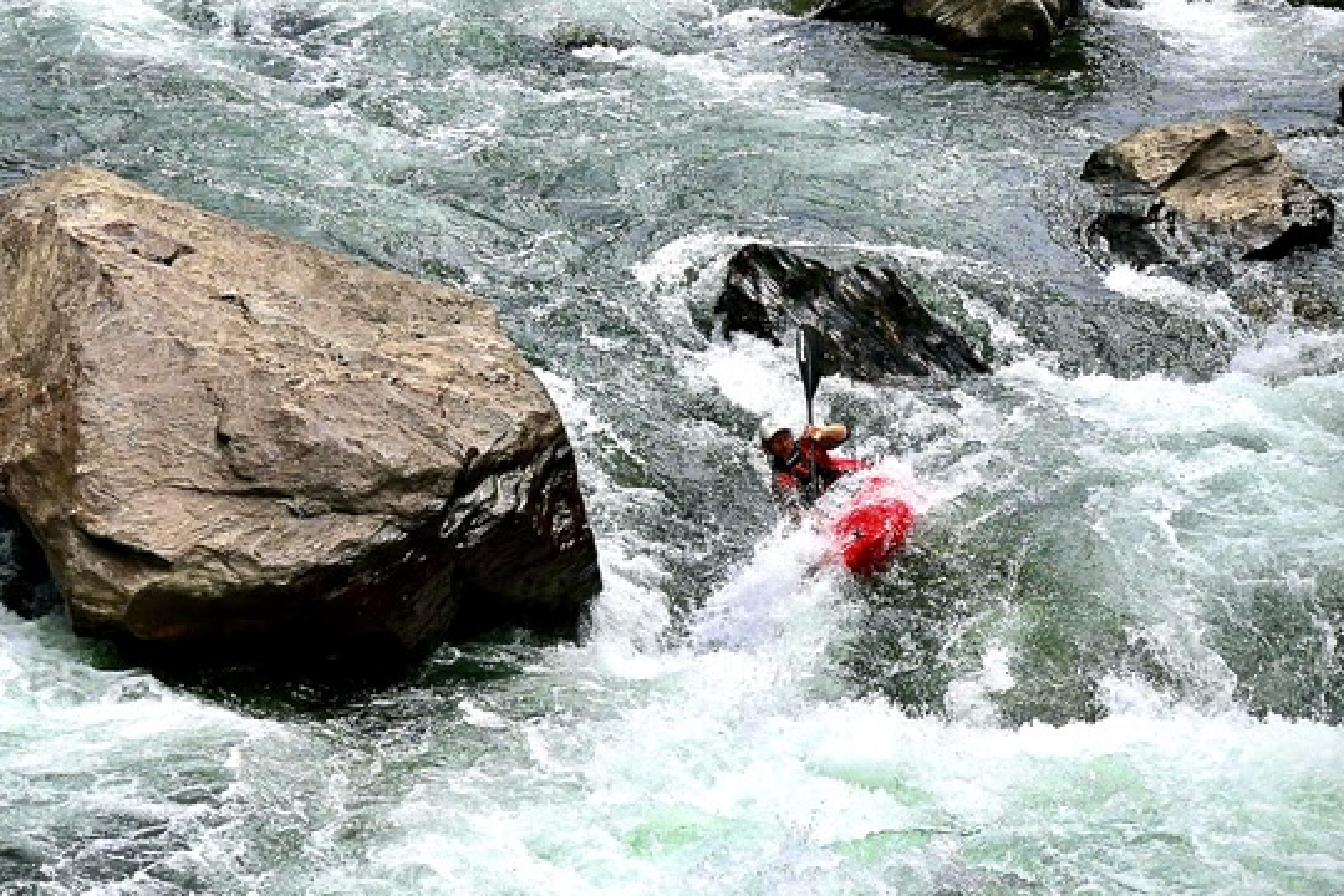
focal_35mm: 139
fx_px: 5189
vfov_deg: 9.9
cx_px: 465
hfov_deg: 14.7
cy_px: 414
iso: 100
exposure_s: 1/400
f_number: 5.6
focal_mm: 50
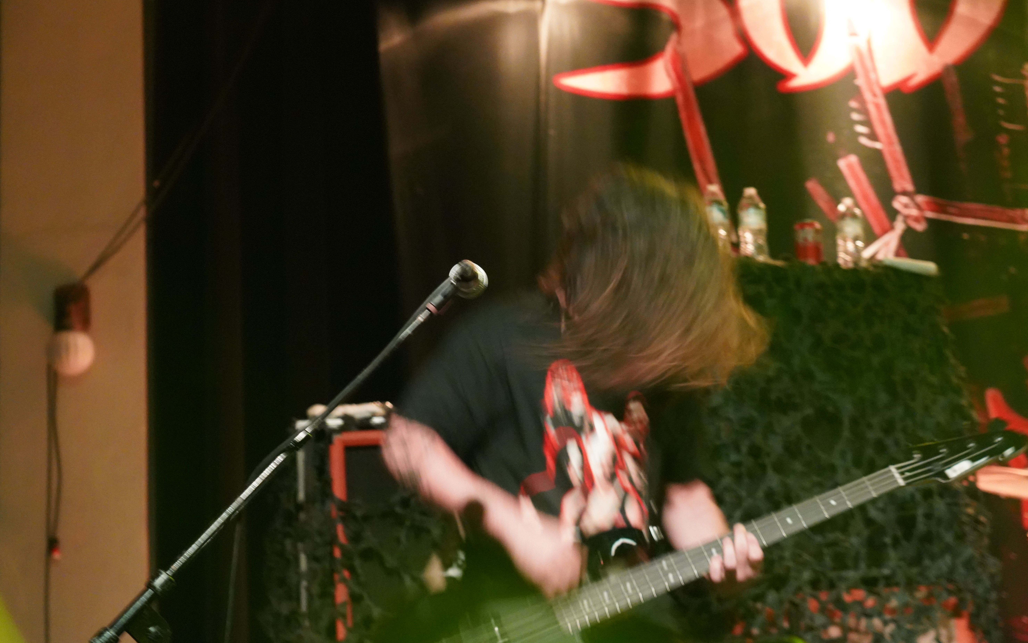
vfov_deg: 20.6
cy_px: 309
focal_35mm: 63
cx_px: 510
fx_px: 1765
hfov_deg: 32.5
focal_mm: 61
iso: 12800
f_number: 4
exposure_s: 1/40
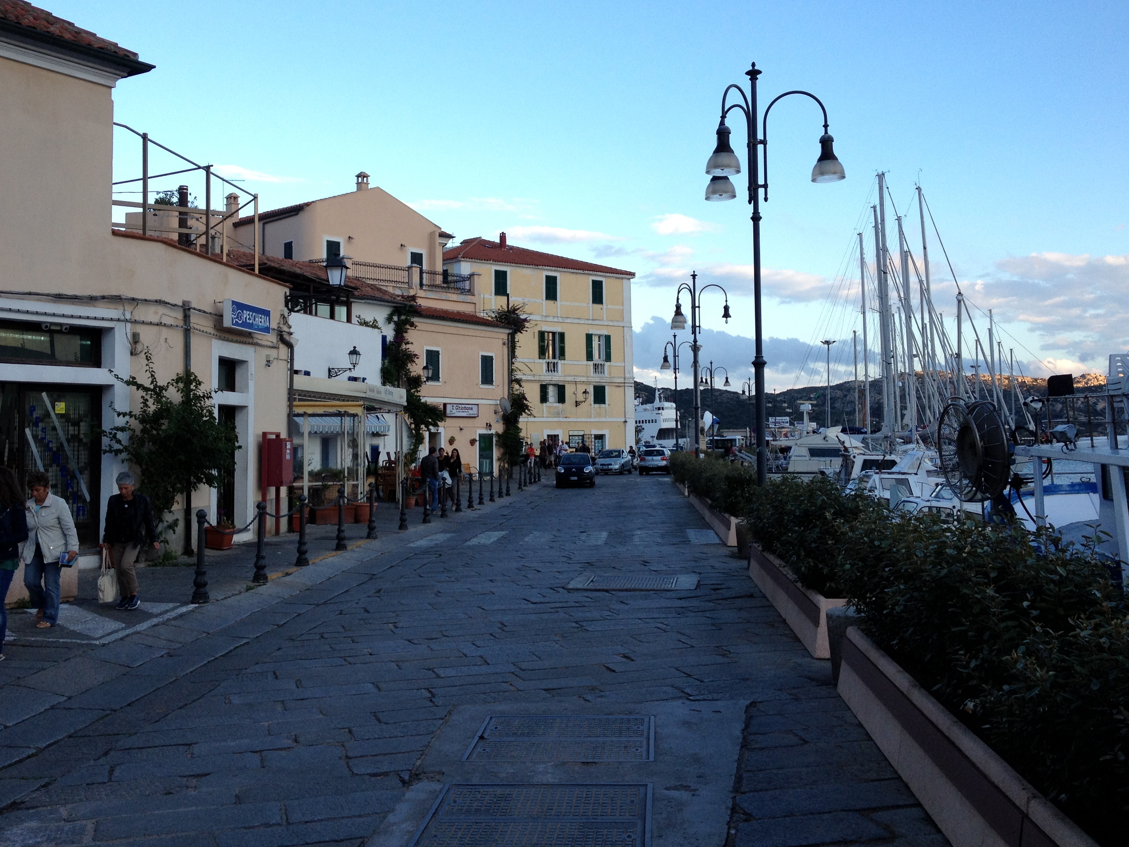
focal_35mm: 39
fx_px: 1272
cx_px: 516
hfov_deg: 47.8
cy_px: 377
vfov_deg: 36.8
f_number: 2.4
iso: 64
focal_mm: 4.28
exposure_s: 1/347
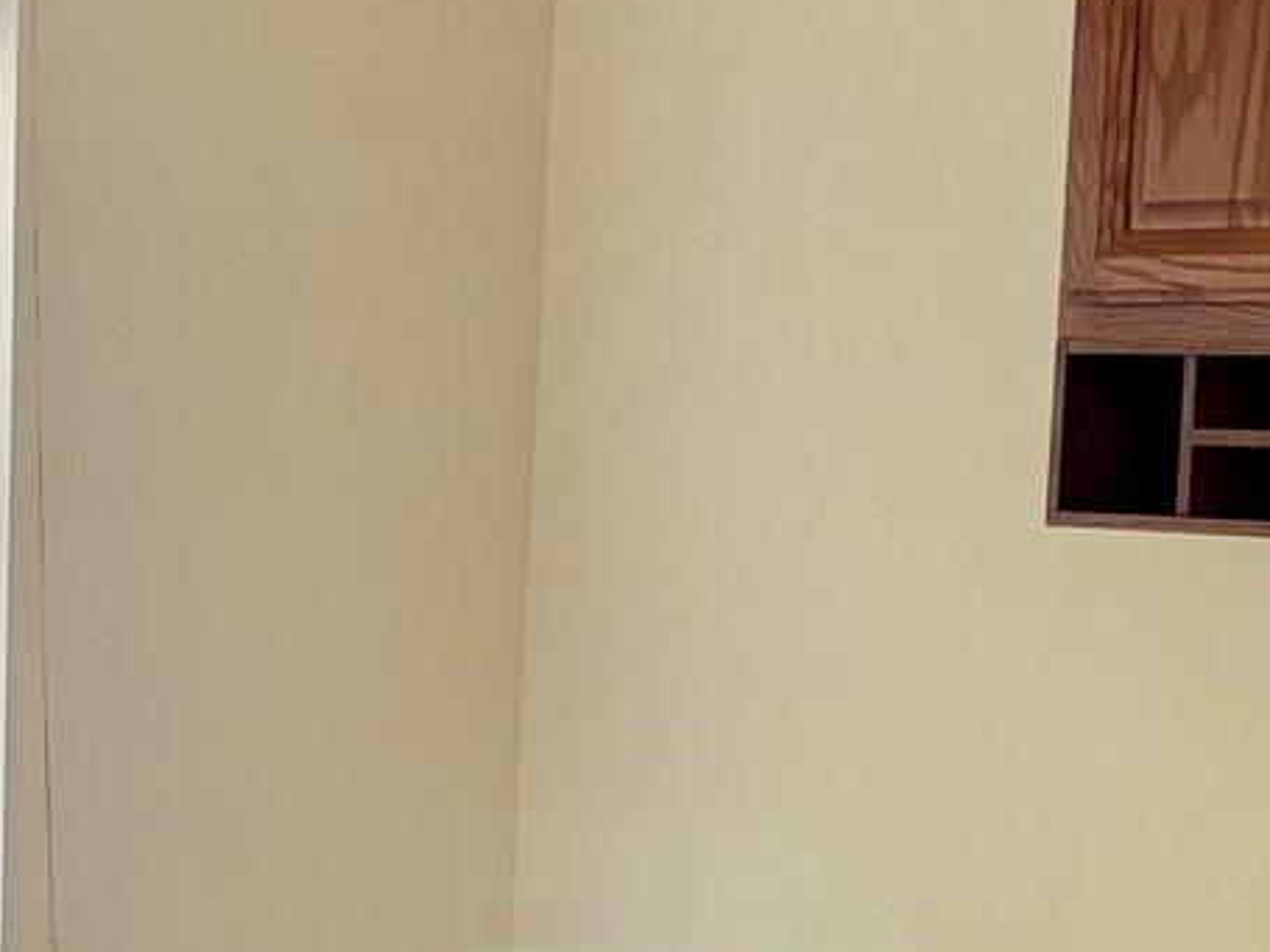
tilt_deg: -8.0
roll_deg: -1.8
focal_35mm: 117
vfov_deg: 12.5
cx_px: 89
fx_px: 4291
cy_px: 899
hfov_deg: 16.6
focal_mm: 5.96
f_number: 1.6
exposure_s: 1/121
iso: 125
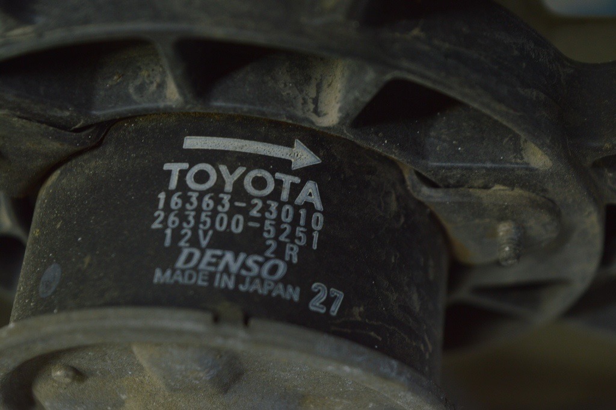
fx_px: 1410
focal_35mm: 82
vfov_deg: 16.5
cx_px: 308
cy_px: 205
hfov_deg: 24.6
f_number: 5.6
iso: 400
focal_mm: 55
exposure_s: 1/50
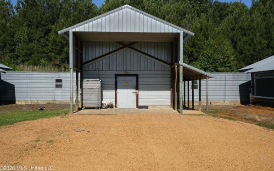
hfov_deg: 48.2
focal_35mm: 41
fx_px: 306
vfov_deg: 31.2
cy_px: 85
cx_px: 137
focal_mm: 40
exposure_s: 1/1250
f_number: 7.1
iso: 320
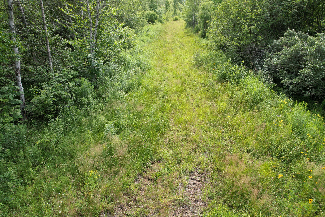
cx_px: 162
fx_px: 199
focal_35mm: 22
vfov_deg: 57.2
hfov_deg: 78.6
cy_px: 108
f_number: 2.8
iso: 100
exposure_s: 1/320
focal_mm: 8.38
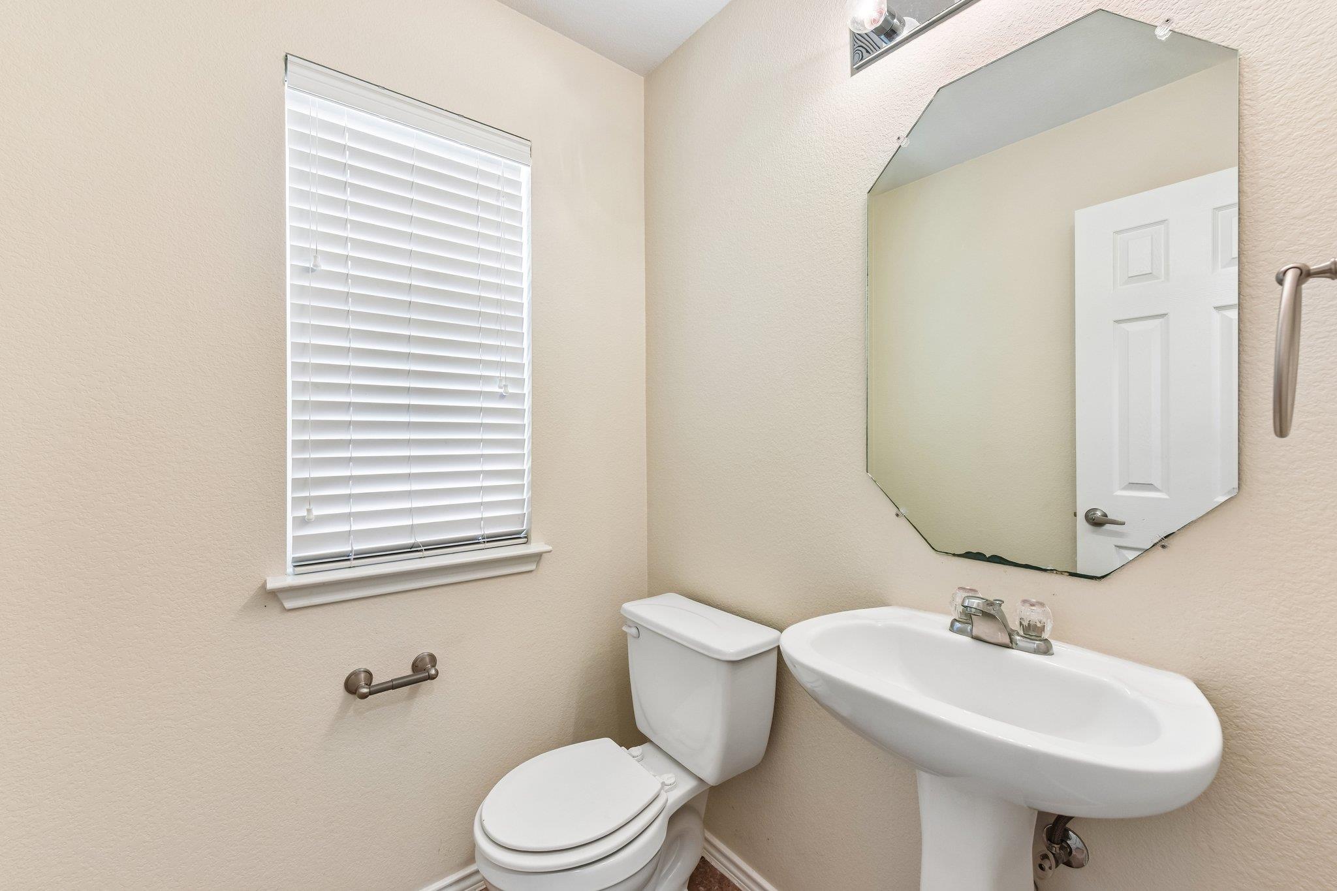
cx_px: 668
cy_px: 446
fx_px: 520
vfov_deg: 81.2
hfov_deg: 104.3
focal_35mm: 14
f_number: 8
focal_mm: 14
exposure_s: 1/15
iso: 220
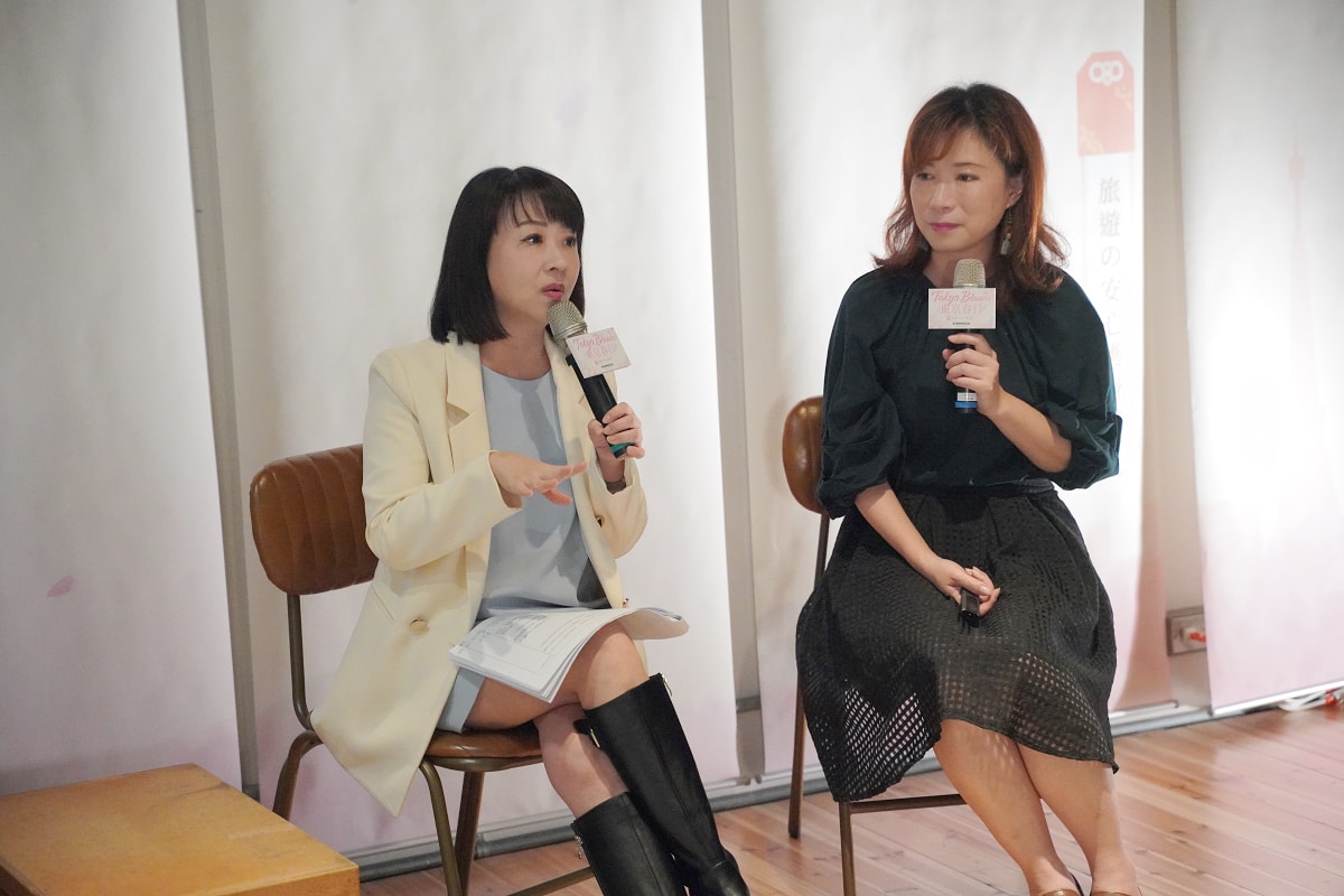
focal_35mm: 75
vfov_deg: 18.2
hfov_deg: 27.0
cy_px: 448
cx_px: 672
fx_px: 2800
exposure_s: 1/160
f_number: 3.5
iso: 12800
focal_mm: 75
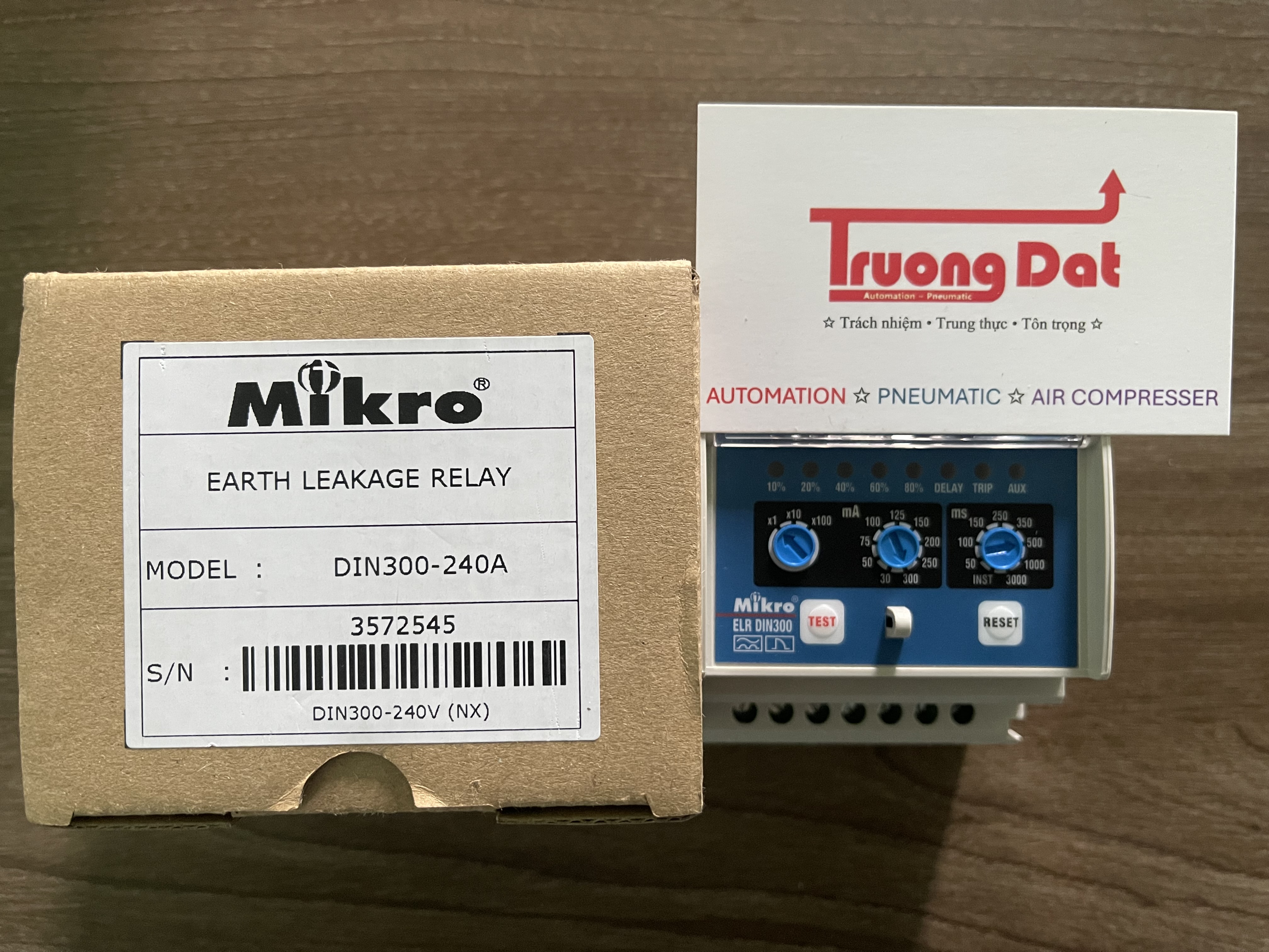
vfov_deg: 54.9
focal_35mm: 25
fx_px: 916
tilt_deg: -88.6
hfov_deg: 69.4
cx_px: 634
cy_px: 476
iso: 500
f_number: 1.6
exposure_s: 1/57
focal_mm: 5.1
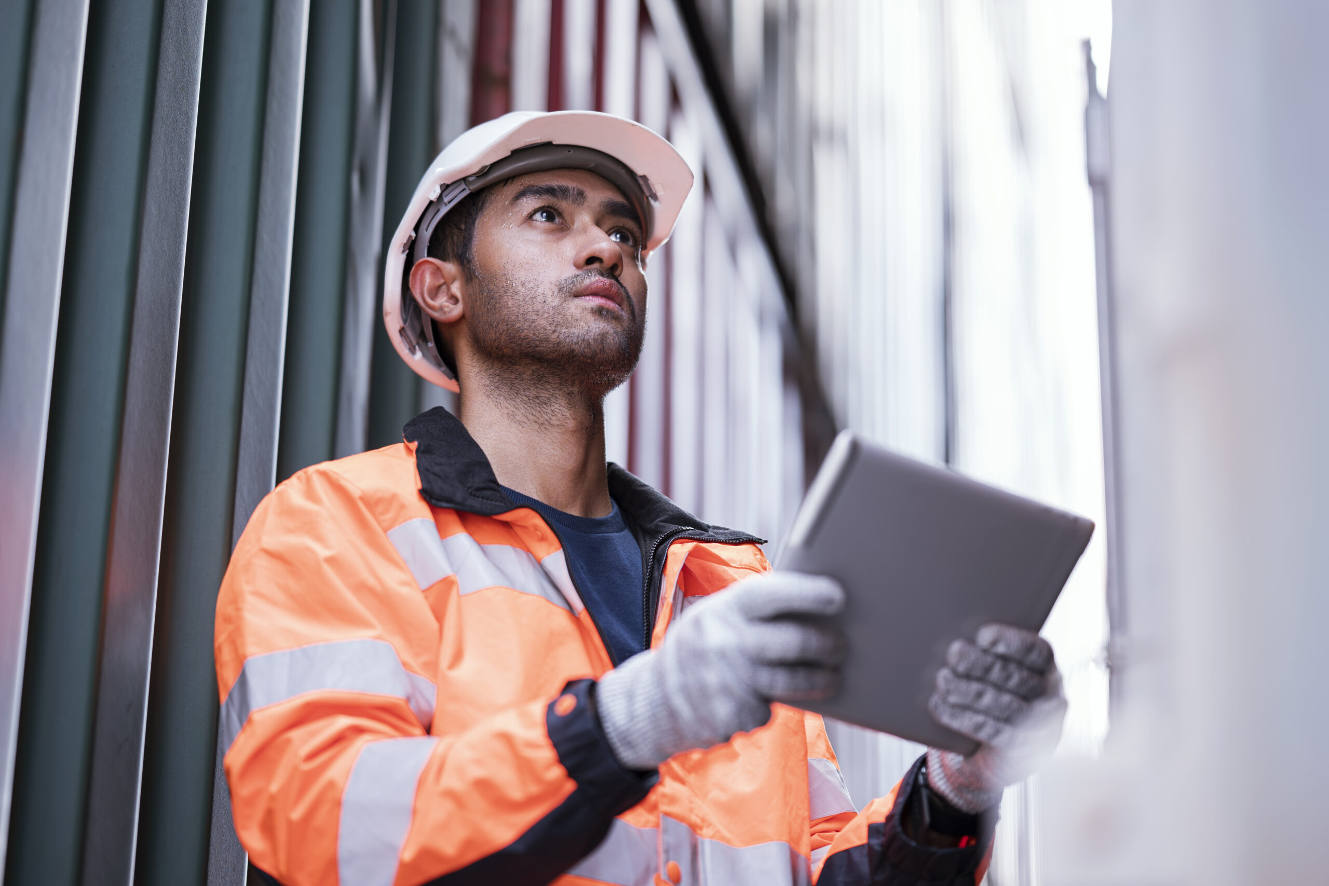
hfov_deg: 23.9
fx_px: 3138
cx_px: 664
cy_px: 443
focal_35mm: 85
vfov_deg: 16.1
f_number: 1.8
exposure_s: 1/100
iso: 125
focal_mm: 85
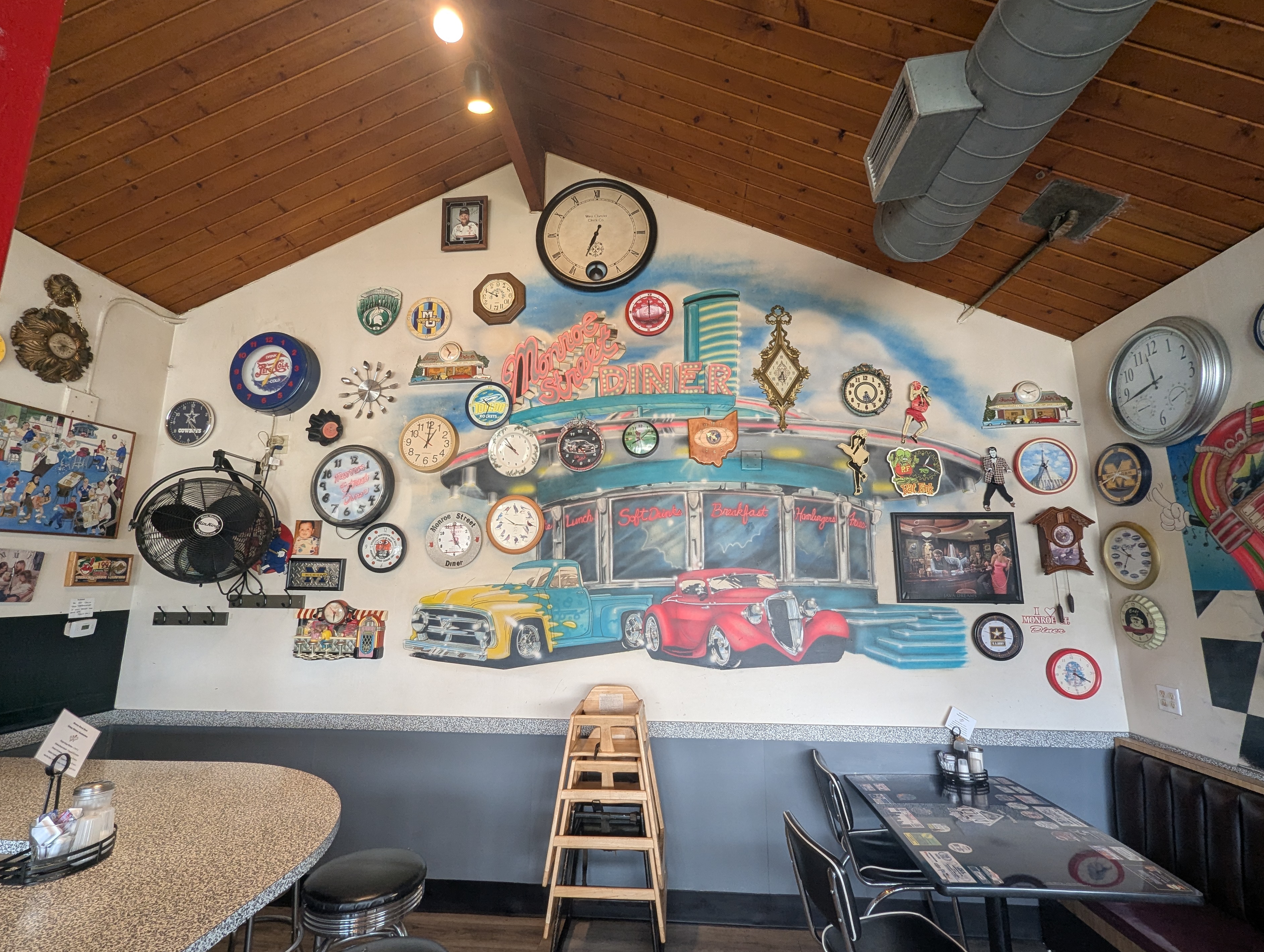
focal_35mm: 14
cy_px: 479
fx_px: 512
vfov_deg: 85.8
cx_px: 628
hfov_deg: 102.0
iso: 55
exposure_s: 1/24
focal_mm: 1.95
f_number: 2.2
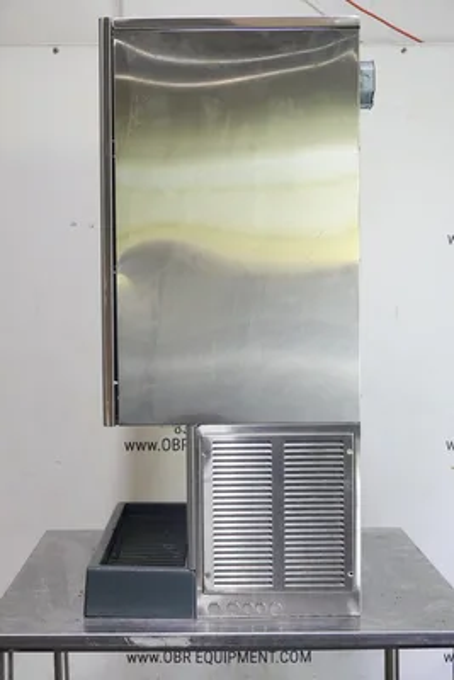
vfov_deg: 40.3
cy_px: 340
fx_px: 926
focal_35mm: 49
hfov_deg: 27.5
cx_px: 227
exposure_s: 1/50
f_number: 4
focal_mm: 18.63
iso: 800
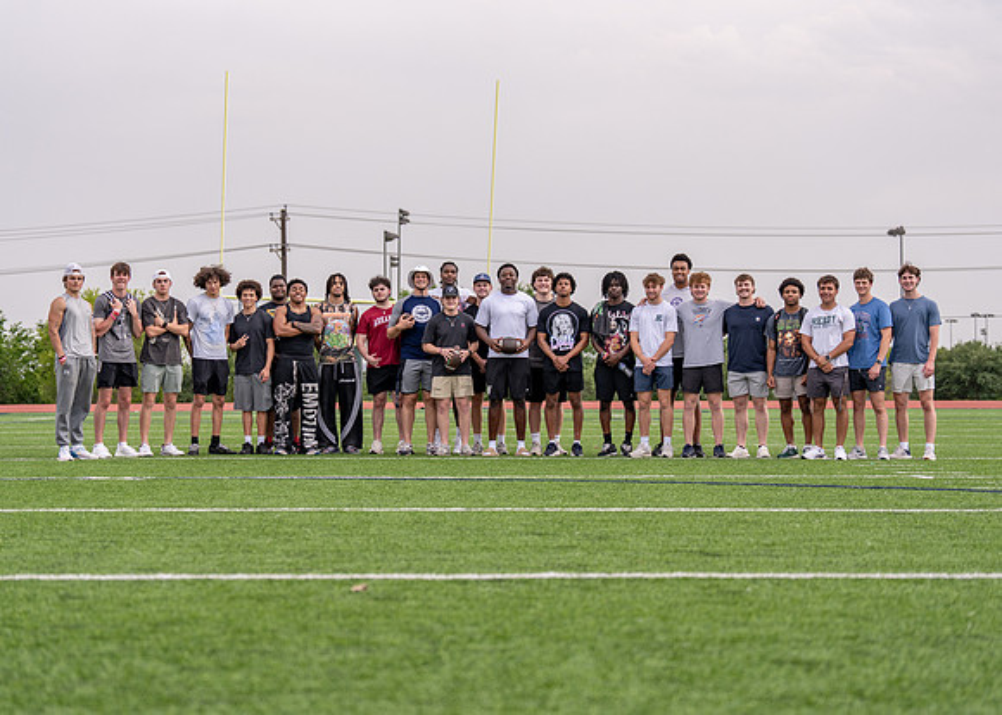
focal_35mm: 80
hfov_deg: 24.8
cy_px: 367
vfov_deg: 17.9
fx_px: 2274
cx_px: 492
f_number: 2.8
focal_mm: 70
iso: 100
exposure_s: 1/1000
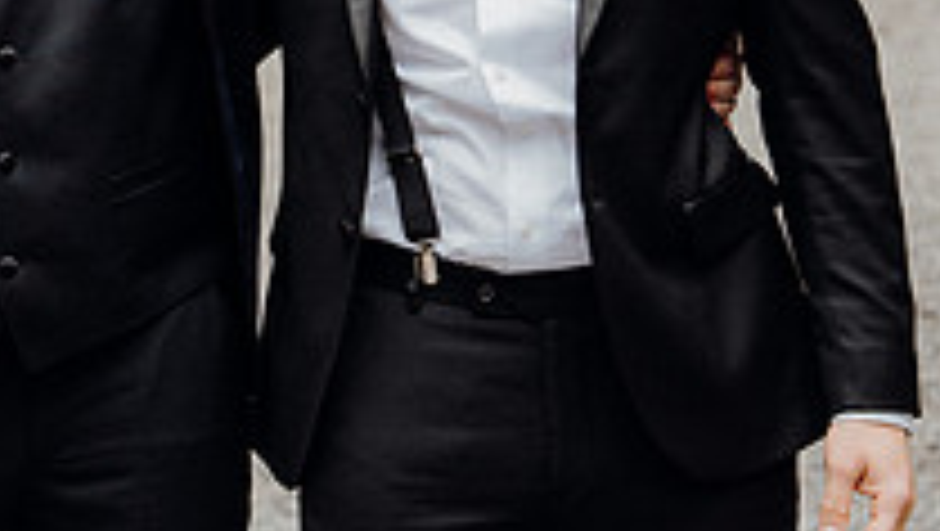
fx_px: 4565
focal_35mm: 183
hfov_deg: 11.7
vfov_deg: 6.6
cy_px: -38
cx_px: 207
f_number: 3.5
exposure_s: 1/160
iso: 160
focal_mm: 63
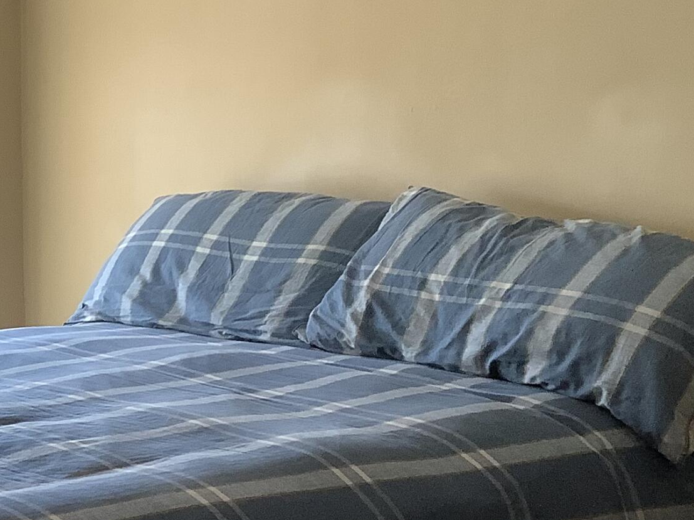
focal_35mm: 84
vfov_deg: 17.5
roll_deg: +0.1
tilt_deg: -10.4
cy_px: 341
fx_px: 1684
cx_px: -24
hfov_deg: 22.3
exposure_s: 1/120
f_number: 2.4
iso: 100
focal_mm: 3.3
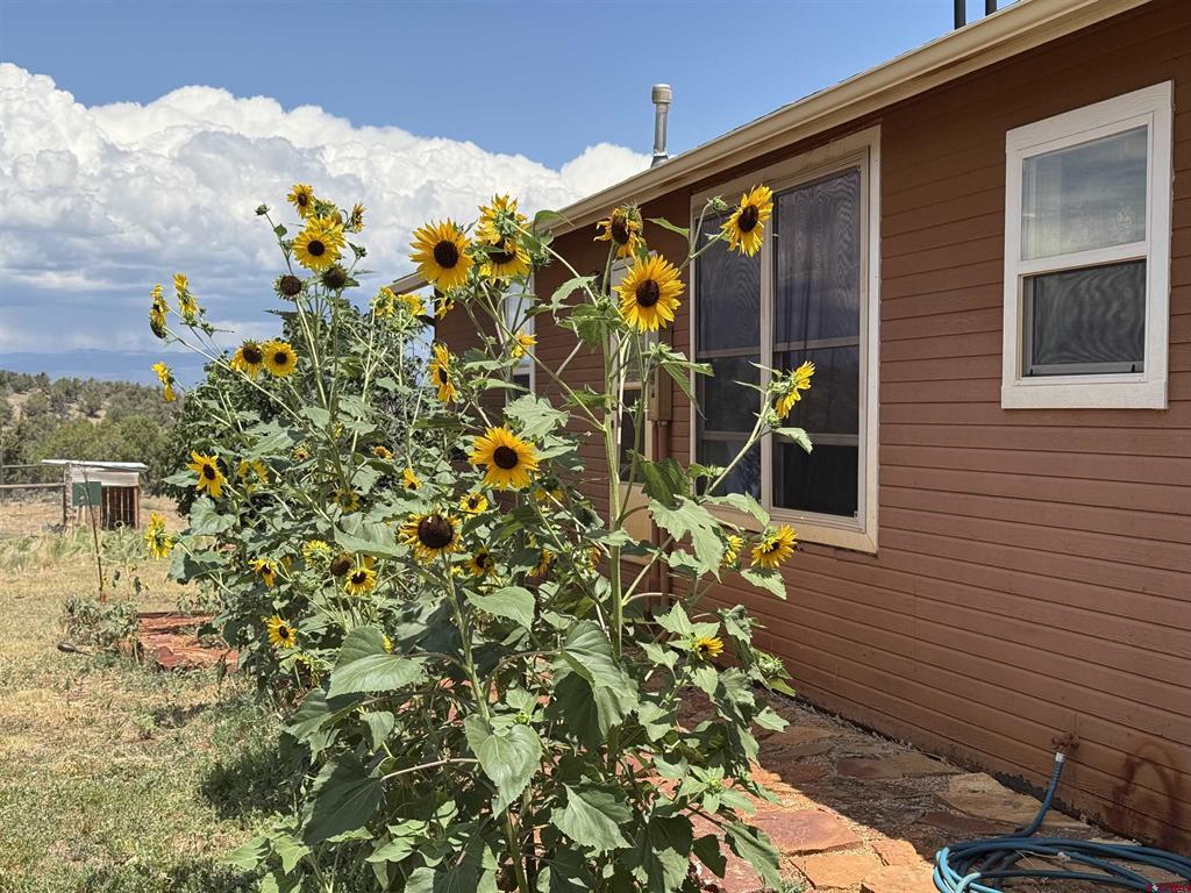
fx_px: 1651
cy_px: 446
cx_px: 596
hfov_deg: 39.7
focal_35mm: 48
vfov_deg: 30.3
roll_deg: -1.0
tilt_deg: -1.1
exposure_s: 1/4878
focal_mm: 6.76
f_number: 1.78
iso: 80
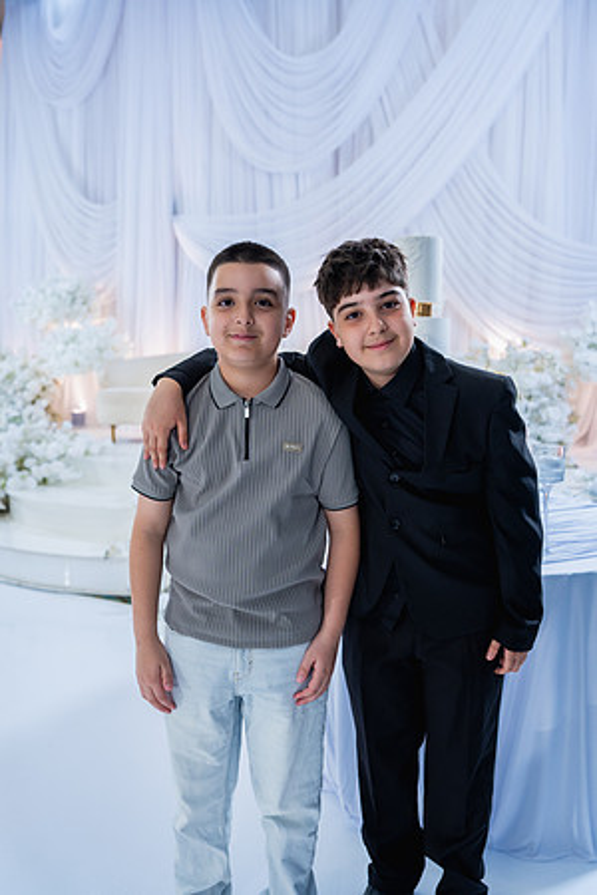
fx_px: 696
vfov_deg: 65.5
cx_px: 298
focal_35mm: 28
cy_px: 448
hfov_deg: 46.4
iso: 640
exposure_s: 1/160
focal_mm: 28
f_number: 3.2
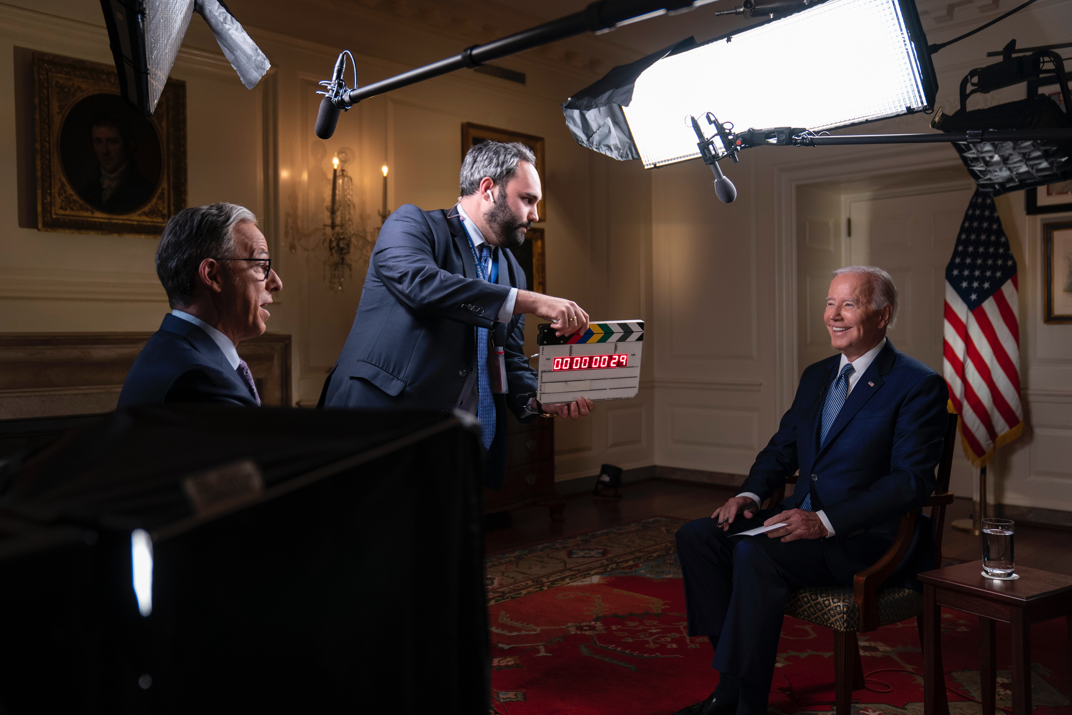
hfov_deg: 61.9
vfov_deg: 43.6
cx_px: 536
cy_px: 358
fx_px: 893
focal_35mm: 30
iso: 800
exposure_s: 1/160
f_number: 2.8
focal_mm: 30
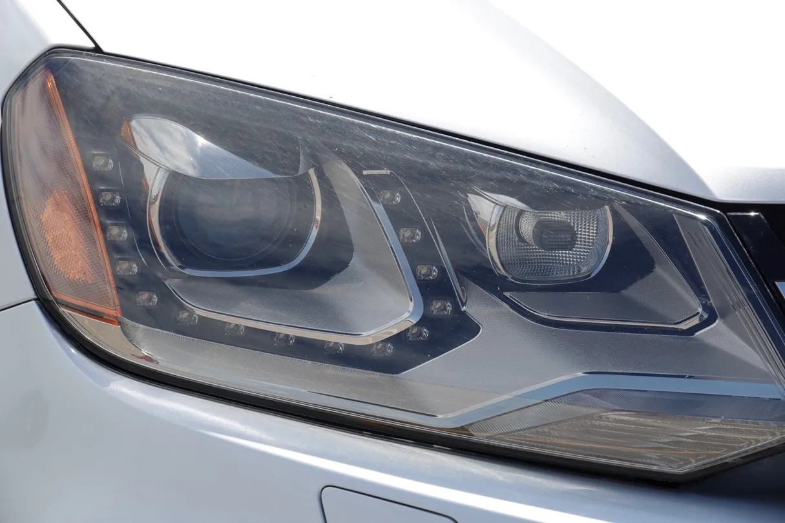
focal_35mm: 164
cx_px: 392
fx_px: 3576
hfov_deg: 12.5
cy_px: 262
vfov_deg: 8.4
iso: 100
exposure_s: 1/250
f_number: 7.1
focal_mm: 60.29
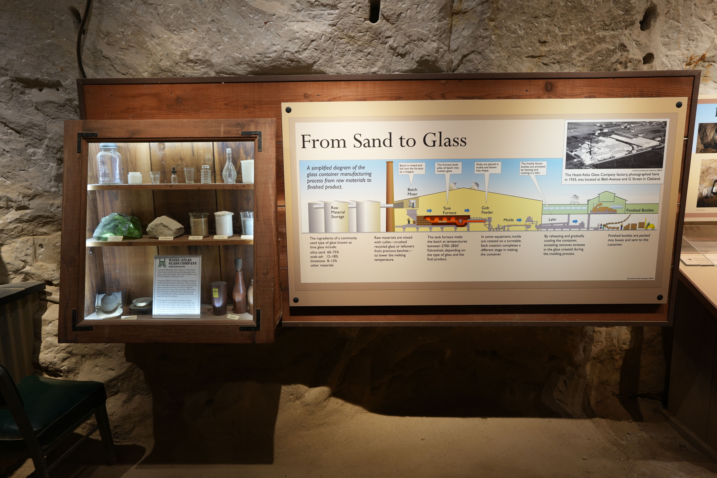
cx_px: 358
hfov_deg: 73.7
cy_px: 239
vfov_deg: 53.1
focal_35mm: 24
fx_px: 478
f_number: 2.8
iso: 320
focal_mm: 24
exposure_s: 1/30
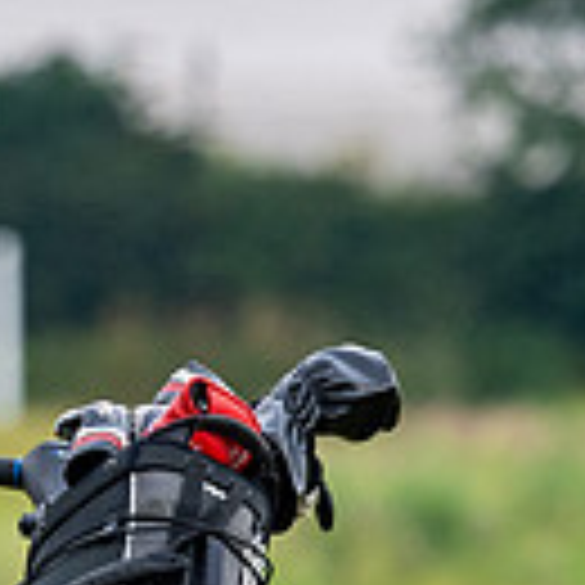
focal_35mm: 1711
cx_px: -666
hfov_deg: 1.0
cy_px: 202
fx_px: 32714
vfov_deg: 1.0
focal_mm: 300
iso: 320
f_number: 5.6
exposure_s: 1/1000
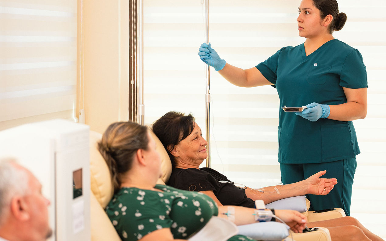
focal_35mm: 138
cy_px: 104
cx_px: 217
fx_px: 1452
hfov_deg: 15.1
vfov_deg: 9.5
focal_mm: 105
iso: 250
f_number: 2.8
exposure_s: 1/160
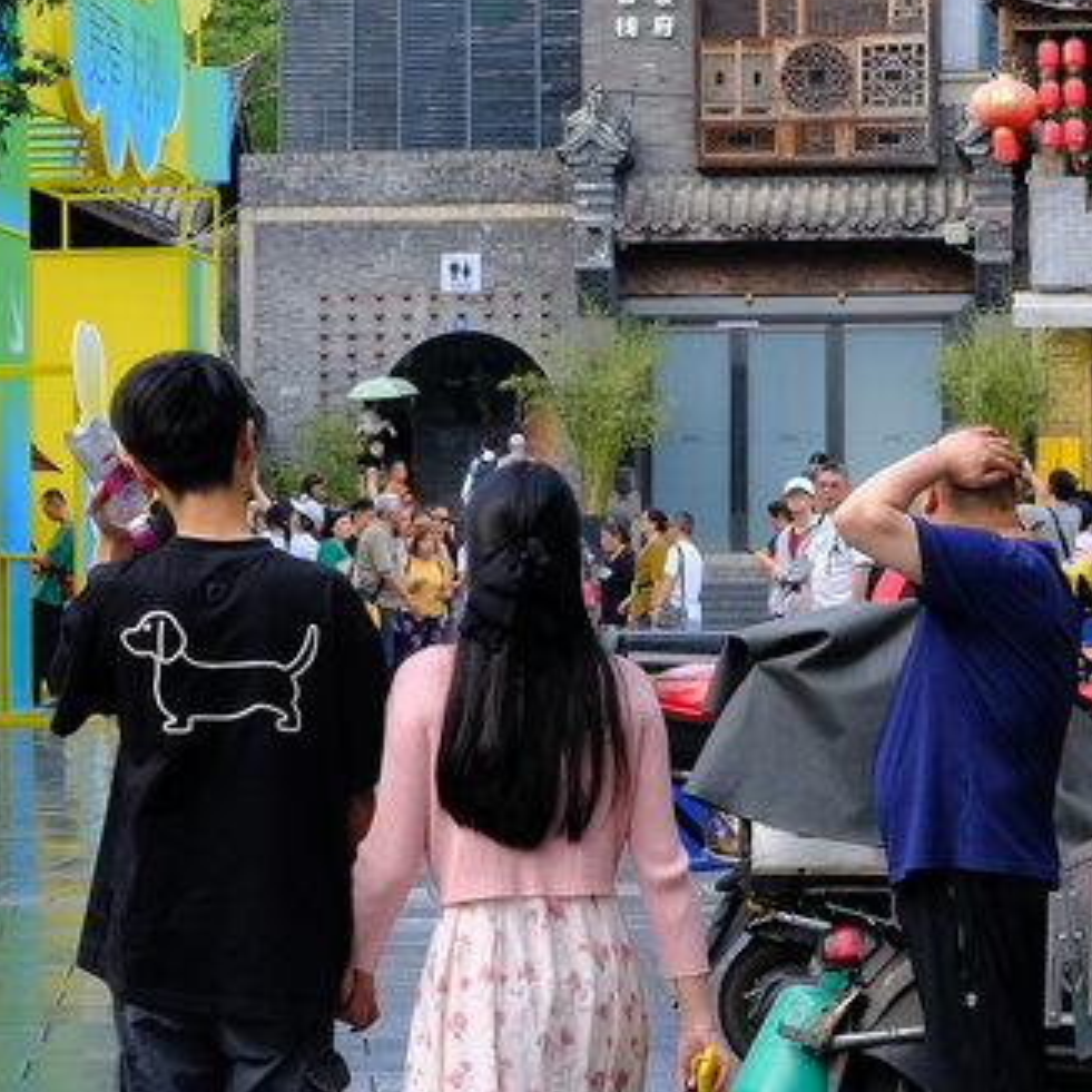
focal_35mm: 128
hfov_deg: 13.6
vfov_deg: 13.6
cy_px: 721
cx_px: 291
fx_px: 4568
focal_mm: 27
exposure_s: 1/125
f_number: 10
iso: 800
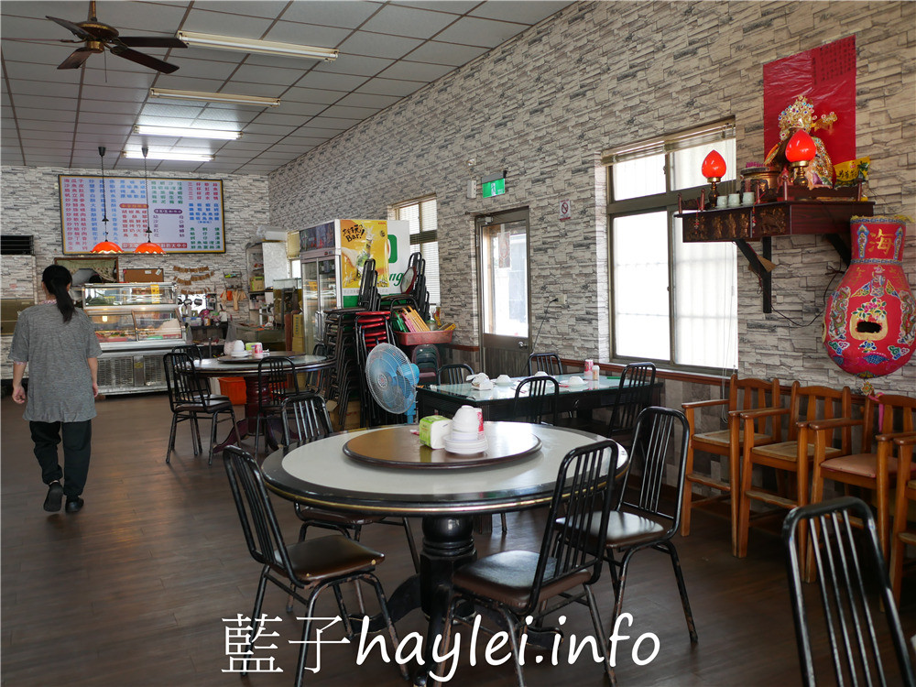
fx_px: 794
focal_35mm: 30
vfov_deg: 46.8
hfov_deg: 60.0
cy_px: 344
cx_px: 458
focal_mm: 15
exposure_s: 1/160
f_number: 2
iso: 200
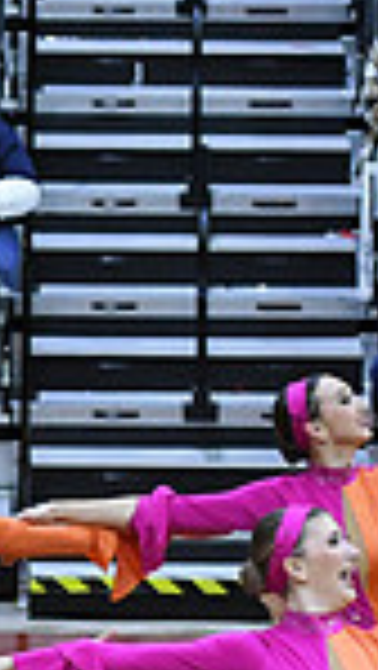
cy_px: 767
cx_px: -770
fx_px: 7596
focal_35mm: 427
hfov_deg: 2.8
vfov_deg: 5.0
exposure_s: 1/400
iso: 3200
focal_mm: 70
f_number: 2.8
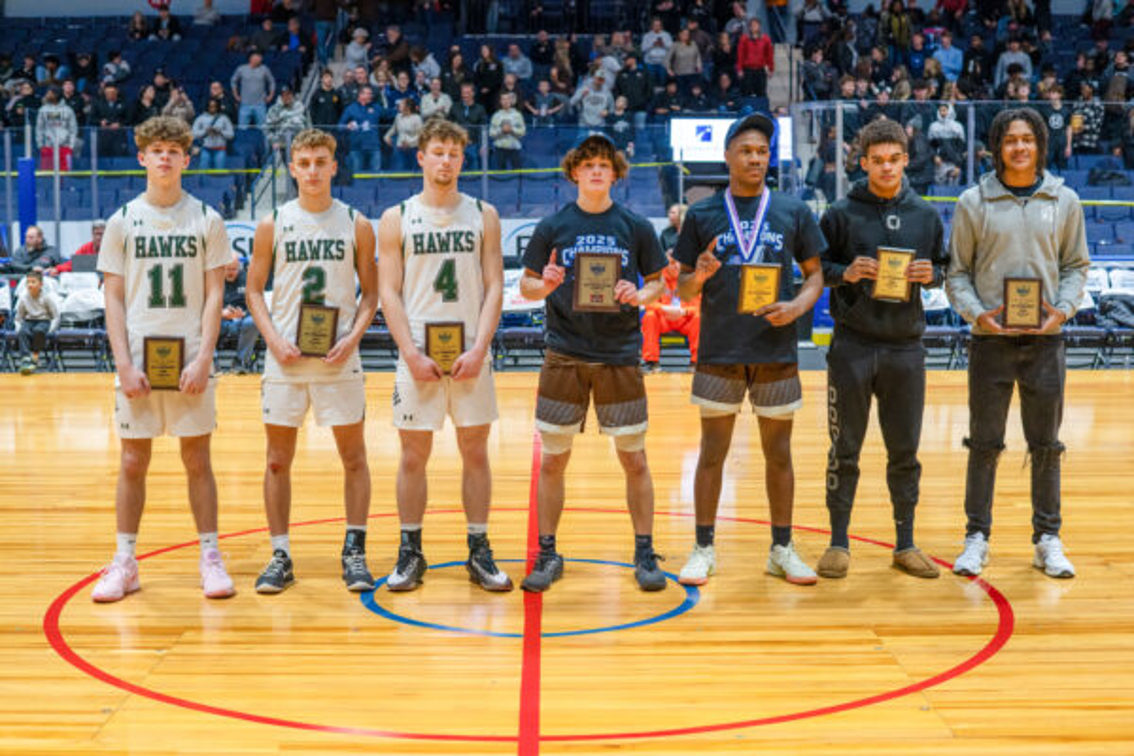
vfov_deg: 27.0
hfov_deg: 39.6
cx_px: 567
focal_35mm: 50
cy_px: 378
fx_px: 1575
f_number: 4.5
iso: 2000
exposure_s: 1/640
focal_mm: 50
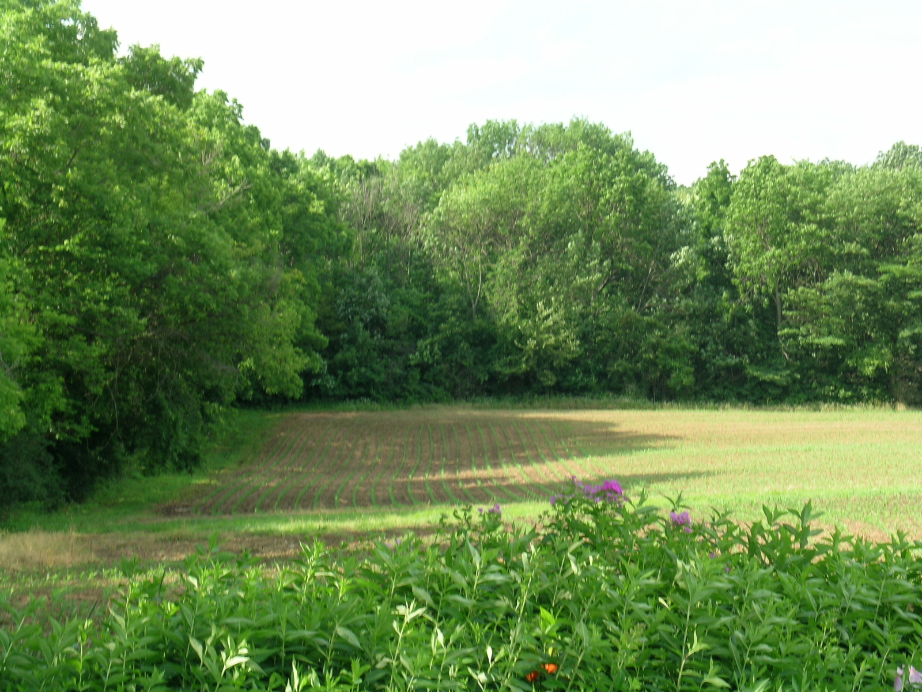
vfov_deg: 17.2
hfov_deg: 22.8
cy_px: 346
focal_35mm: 86
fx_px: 2291
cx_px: 461
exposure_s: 1/89.4
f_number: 5.9
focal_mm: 17.8
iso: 50
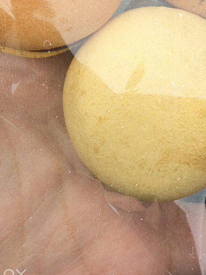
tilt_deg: -76.1
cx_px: 189
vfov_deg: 23.4
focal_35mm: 78
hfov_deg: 18.5
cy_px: -30
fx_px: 619
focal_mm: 4.15
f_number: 2.2
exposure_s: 1/578
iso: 32
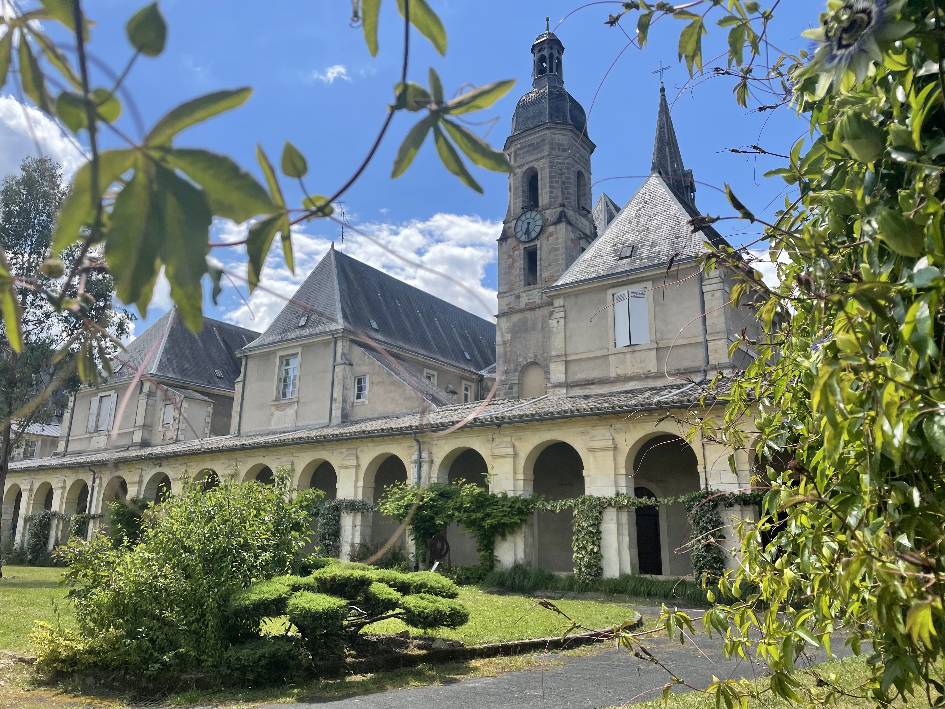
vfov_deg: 53.1
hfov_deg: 67.3
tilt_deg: +14.9
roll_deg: -0.8
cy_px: 354
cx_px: 472
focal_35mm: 26
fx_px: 710
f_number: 1.6
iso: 32
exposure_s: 1/3040
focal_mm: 4.2
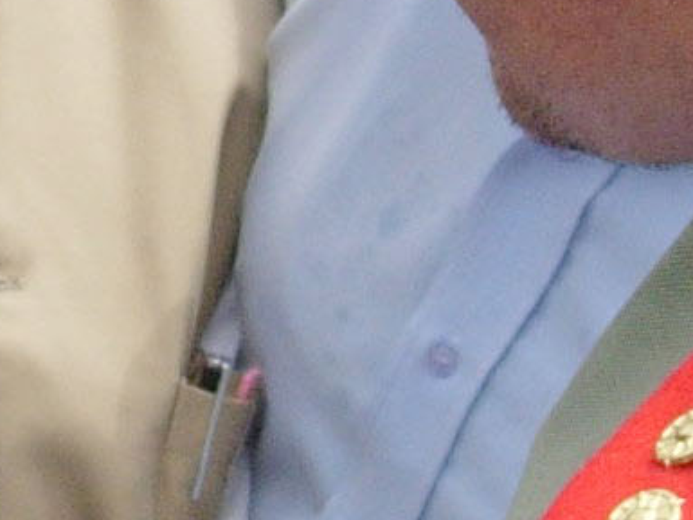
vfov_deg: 5.8
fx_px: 5127
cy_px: 527
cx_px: -329
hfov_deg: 7.6
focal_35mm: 256
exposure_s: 1/861
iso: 64
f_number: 2.8
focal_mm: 7.8
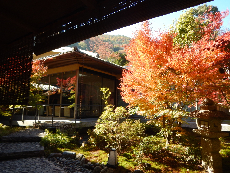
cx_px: 115
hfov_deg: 71.6
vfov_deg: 56.8
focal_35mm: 24
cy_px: 86
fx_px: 159
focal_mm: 4.3
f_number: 2.8
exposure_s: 1/400
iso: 125
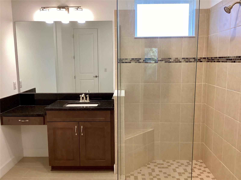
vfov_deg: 45.4
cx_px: 120
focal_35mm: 31
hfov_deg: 58.4
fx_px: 216
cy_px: 90
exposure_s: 1/60
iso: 125
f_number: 2.4
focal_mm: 3.3
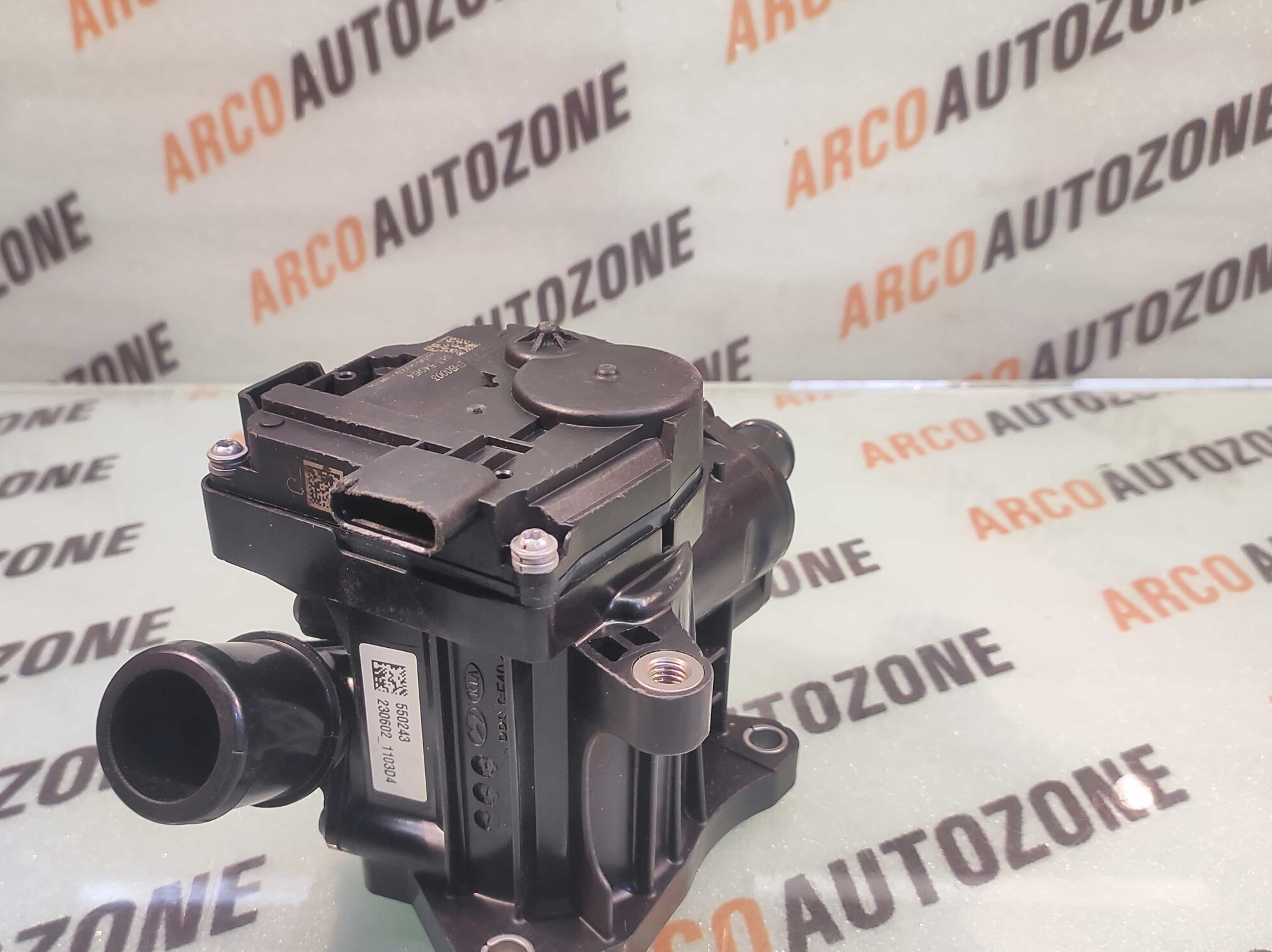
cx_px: 528
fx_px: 808
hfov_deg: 75.8
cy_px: 577
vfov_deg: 60.5
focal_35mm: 22
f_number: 1.79
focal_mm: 4.74
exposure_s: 1/33
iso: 275
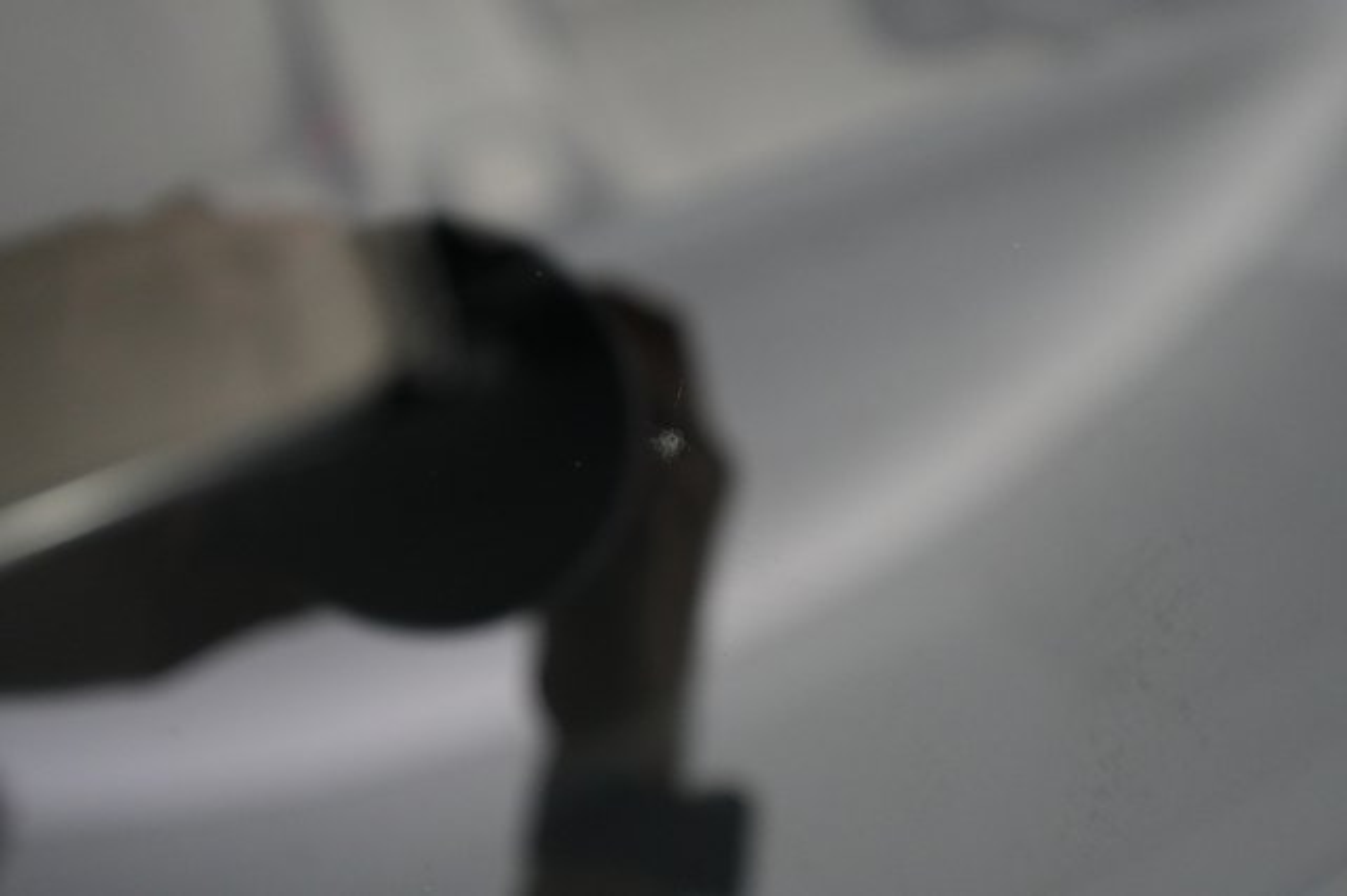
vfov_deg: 46.4
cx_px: 674
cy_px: 448
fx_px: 1047
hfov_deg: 65.5
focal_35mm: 28
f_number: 2.8
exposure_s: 1/160
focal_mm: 28
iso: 5000
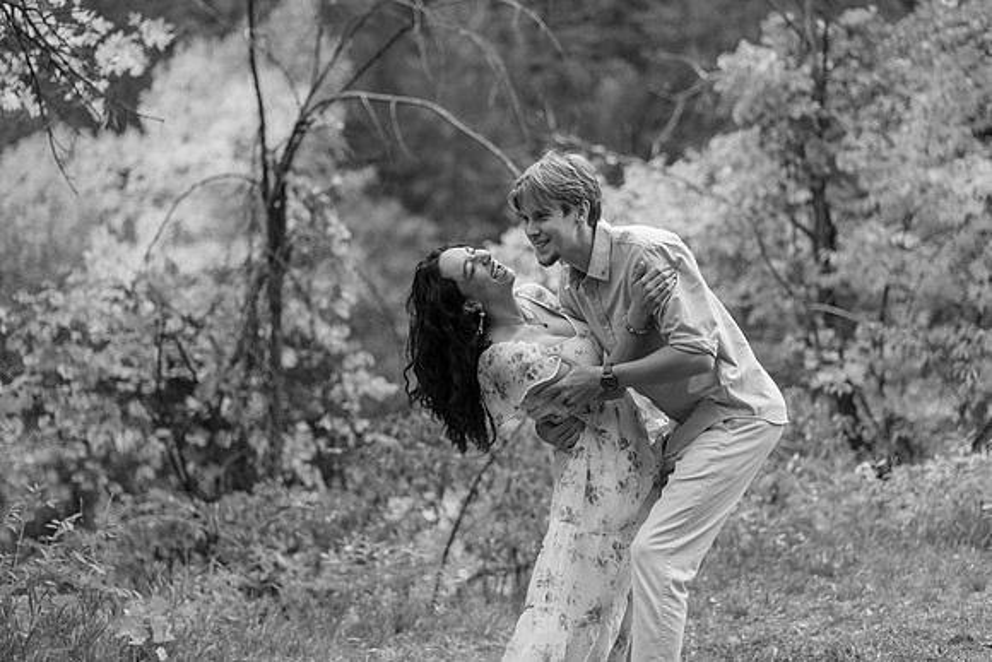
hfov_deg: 23.9
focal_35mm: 85
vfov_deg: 16.1
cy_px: 331
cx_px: 496
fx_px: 2343
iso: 400
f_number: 2.2
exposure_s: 1/200
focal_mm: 85
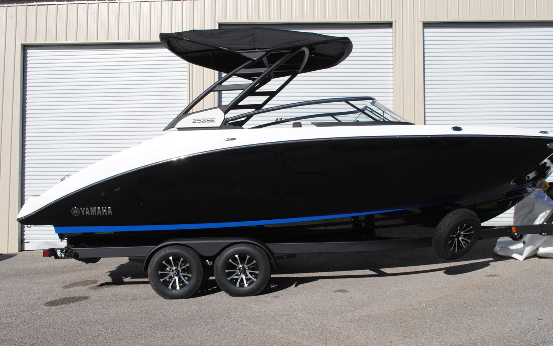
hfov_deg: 52.7
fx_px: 558
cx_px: 276
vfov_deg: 34.4
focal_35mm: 37
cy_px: 175
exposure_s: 1/320
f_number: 9
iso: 100
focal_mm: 24
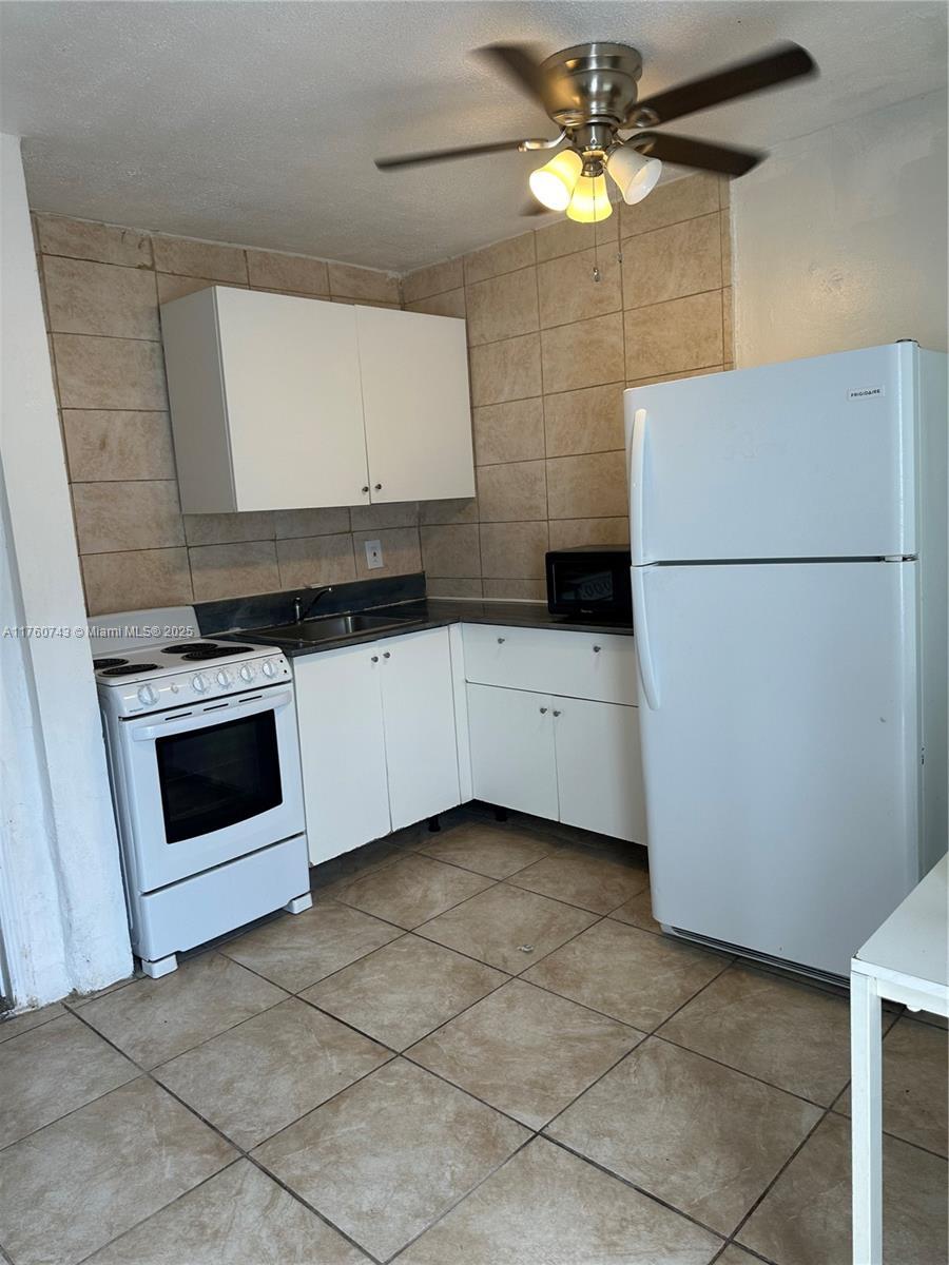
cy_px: 632
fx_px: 877
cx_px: 474
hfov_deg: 56.8
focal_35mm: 24
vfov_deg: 71.6
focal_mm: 6.86
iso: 64
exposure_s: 1/120
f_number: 1.78
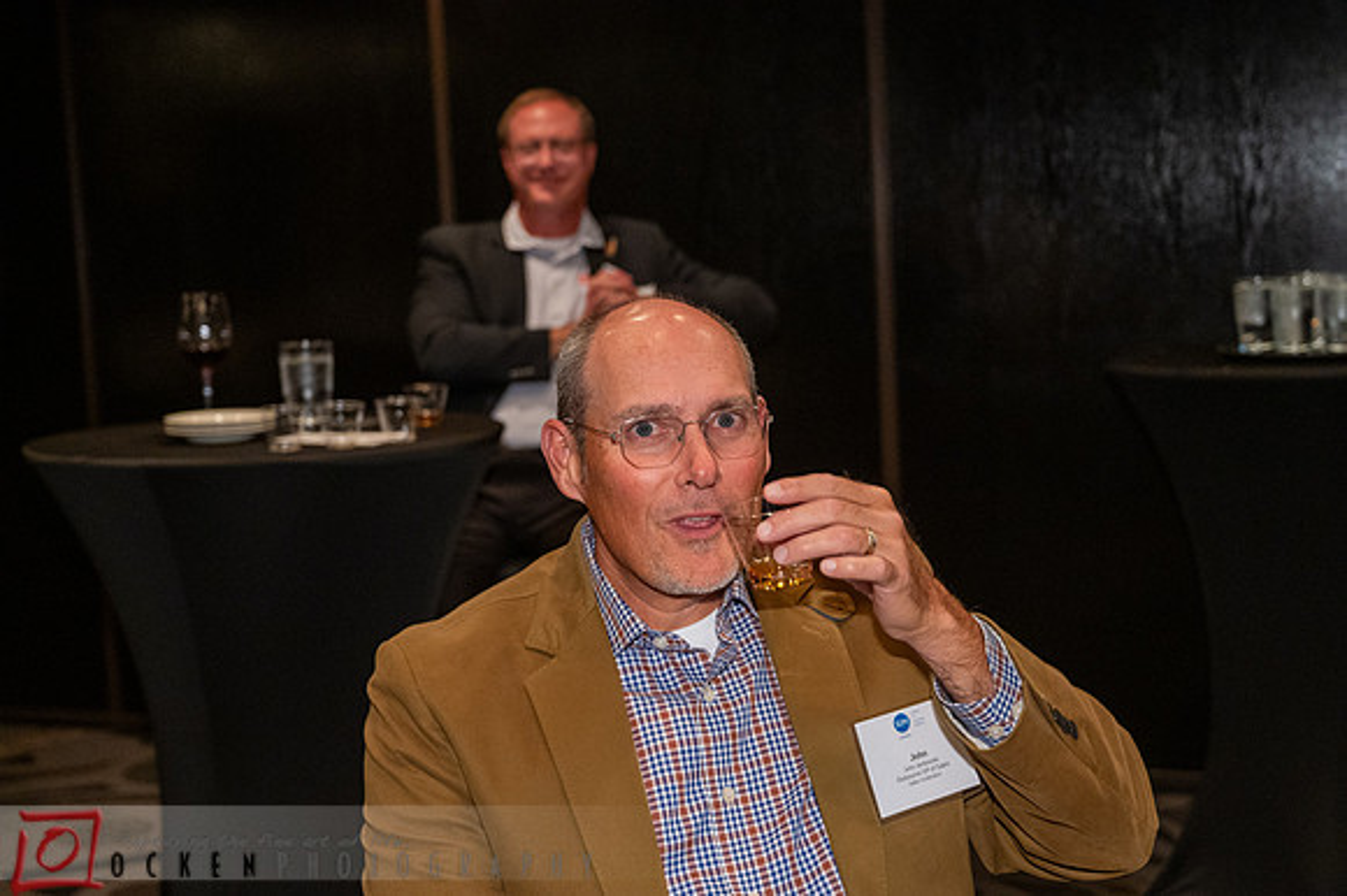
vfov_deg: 27.0
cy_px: 448
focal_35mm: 50
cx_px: 674
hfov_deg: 39.6
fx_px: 1870
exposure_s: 1/60
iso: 5000
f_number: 4
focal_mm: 50
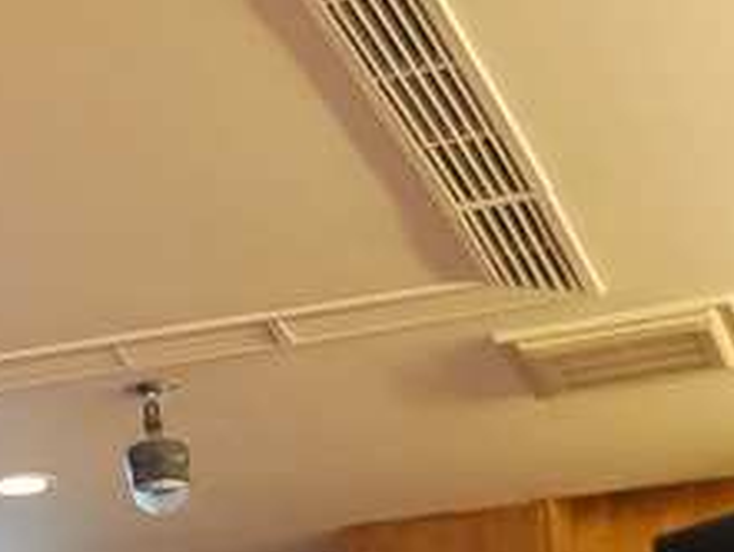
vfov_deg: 9.6
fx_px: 3097
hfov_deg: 12.5
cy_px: 1057
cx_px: -528
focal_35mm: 146
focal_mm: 28
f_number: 3.2
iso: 1600
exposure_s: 1/160
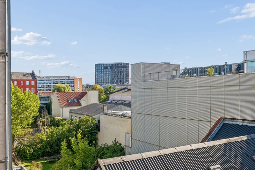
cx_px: 128
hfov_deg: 53.1
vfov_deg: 36.9
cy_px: 85
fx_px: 255
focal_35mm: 36
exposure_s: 1/250
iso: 160
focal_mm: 24
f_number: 9
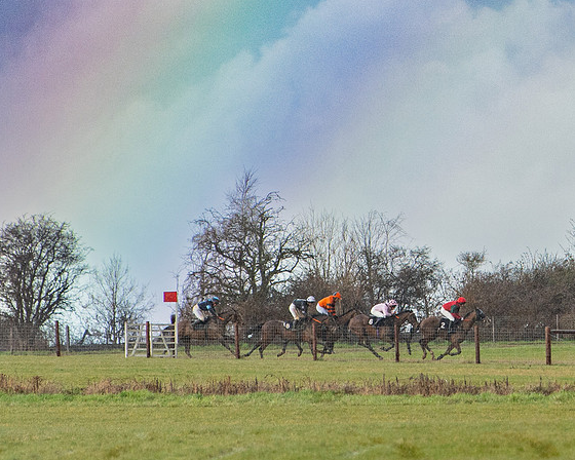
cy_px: 207
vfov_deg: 2.6
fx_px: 10006
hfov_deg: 3.3
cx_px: 598
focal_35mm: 588
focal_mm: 200
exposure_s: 1/2500
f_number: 4
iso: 800
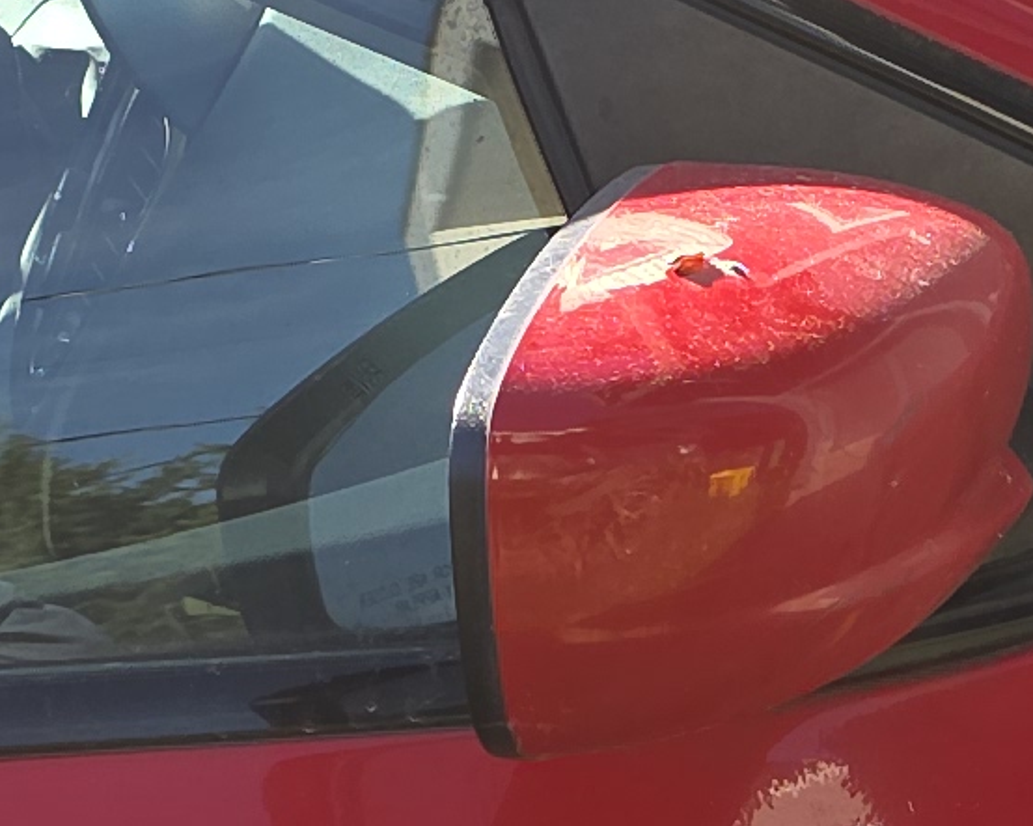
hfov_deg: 11.9
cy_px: 1301
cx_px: 714
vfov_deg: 9.2
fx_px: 4952
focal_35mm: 162
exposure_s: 1/187
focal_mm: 6.3
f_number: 1.7
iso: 12
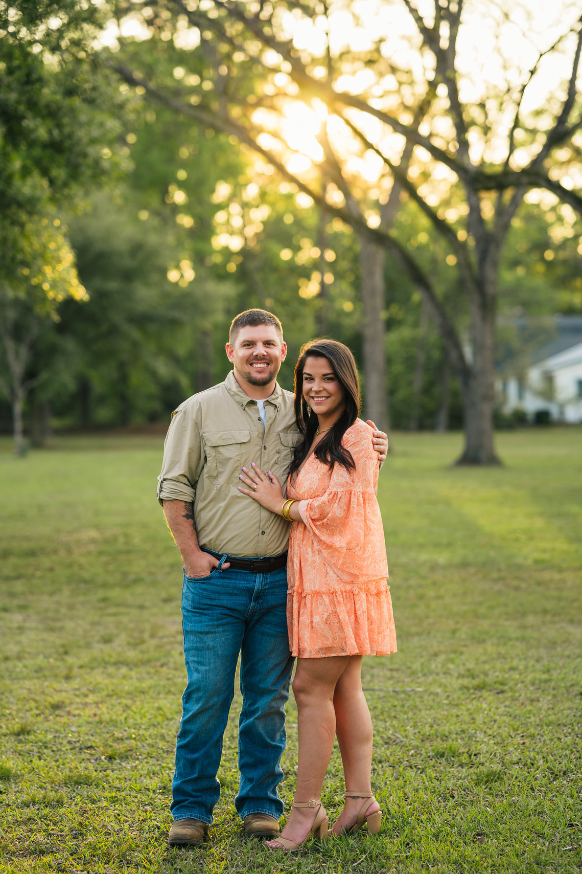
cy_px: 432
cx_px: 289
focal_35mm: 86
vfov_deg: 23.6
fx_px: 2086
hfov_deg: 15.9
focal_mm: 85
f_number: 2.5
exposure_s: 1/500
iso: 200
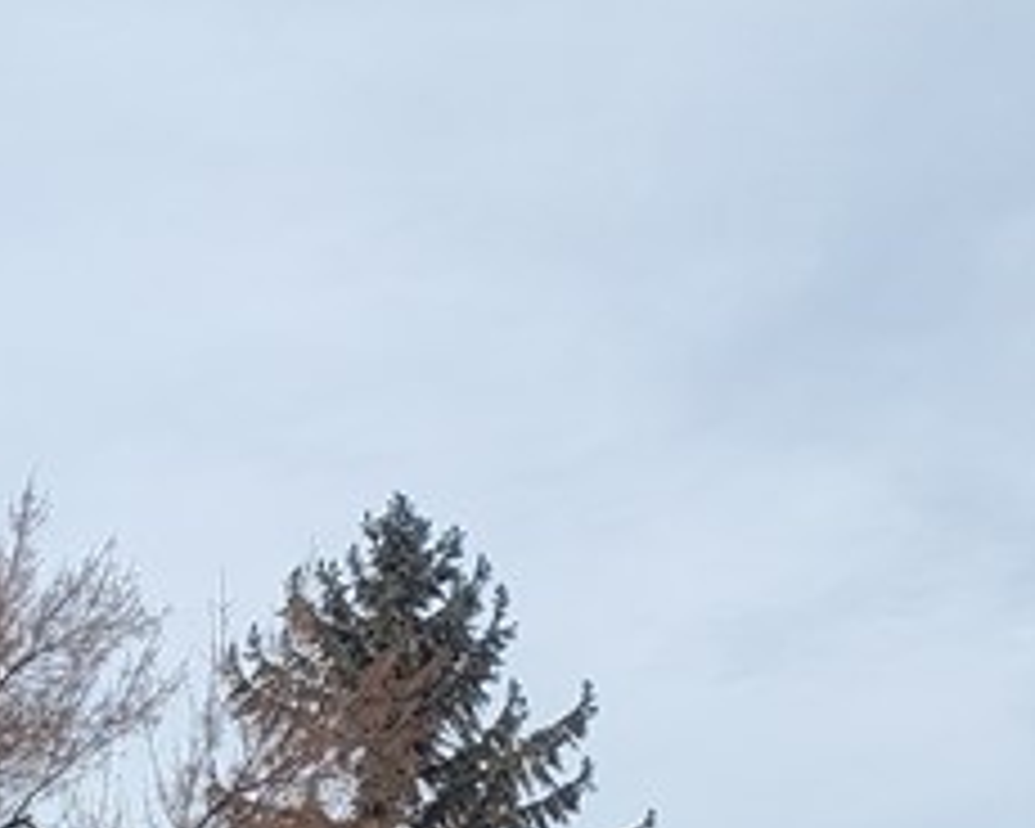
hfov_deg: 16.1
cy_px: 1174
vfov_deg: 13.0
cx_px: -302
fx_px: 3461
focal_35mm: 113
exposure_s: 1/746
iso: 50
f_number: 2.4
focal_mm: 4.3
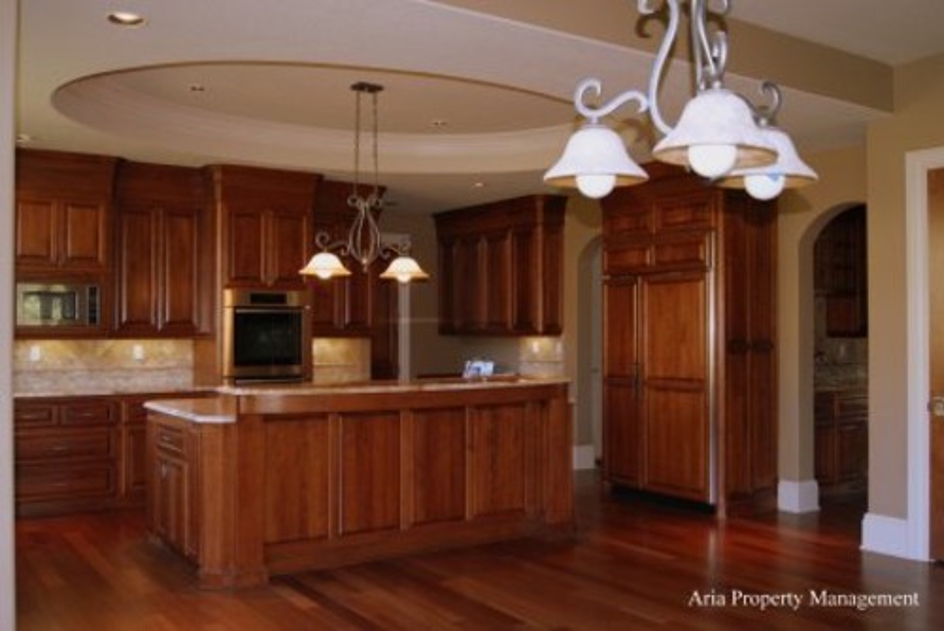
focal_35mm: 33
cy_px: 316
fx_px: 866
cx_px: 472
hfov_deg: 57.2
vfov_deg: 40.0
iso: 400
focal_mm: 22
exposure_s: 1/60
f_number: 5.6
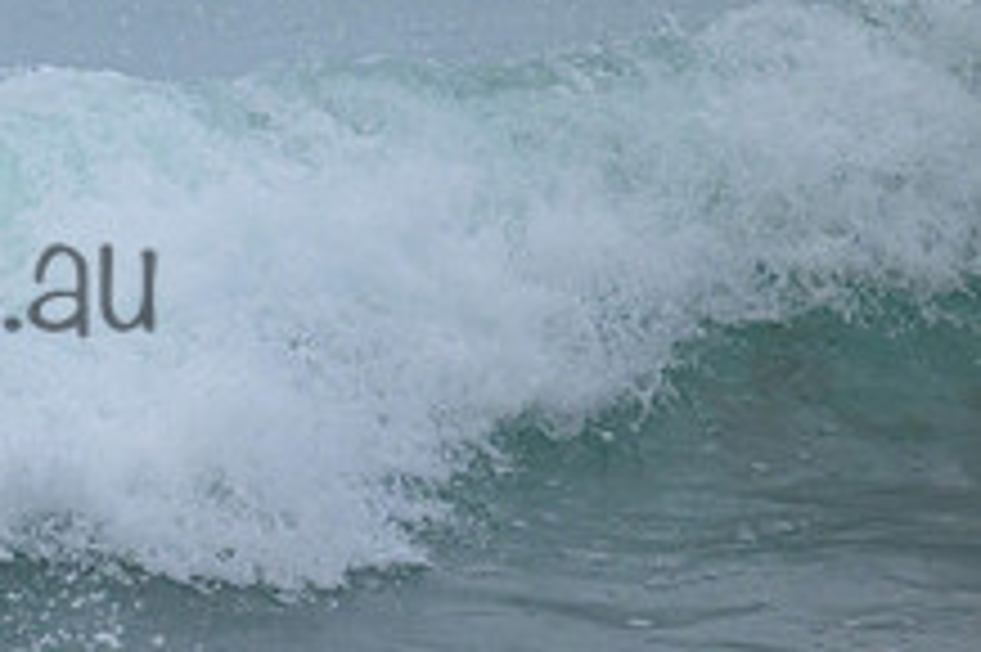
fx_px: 57970
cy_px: 227
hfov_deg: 1.0
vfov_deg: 0.6
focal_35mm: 2129
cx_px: -320
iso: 2800
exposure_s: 1/1600
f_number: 11
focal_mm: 800
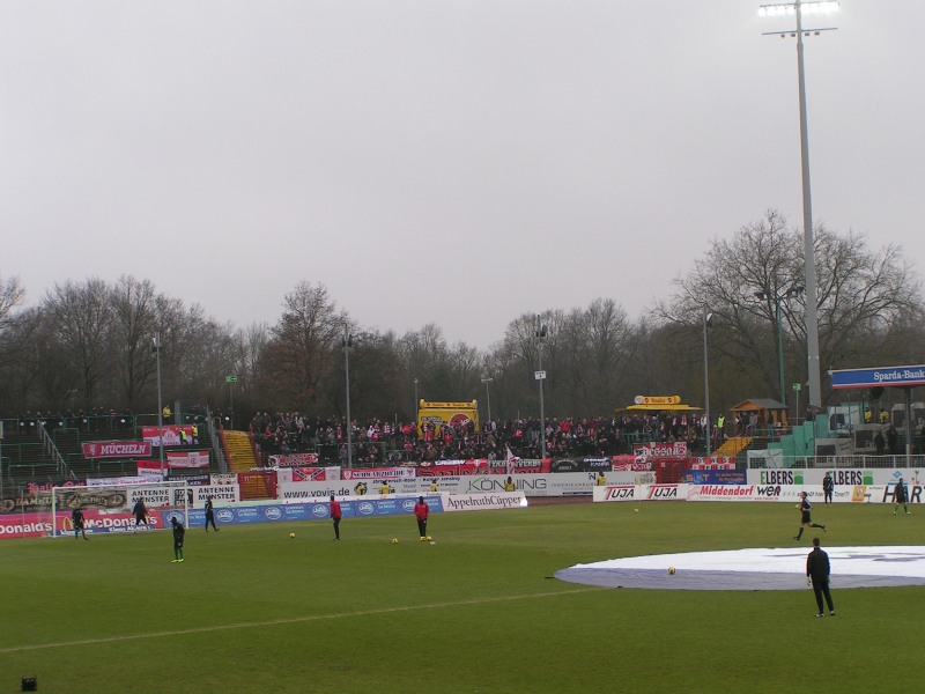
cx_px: 462
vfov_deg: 18.7
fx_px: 2111
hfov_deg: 24.7
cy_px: 347
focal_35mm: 79
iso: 50
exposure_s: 1/100
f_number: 5
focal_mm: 12.1
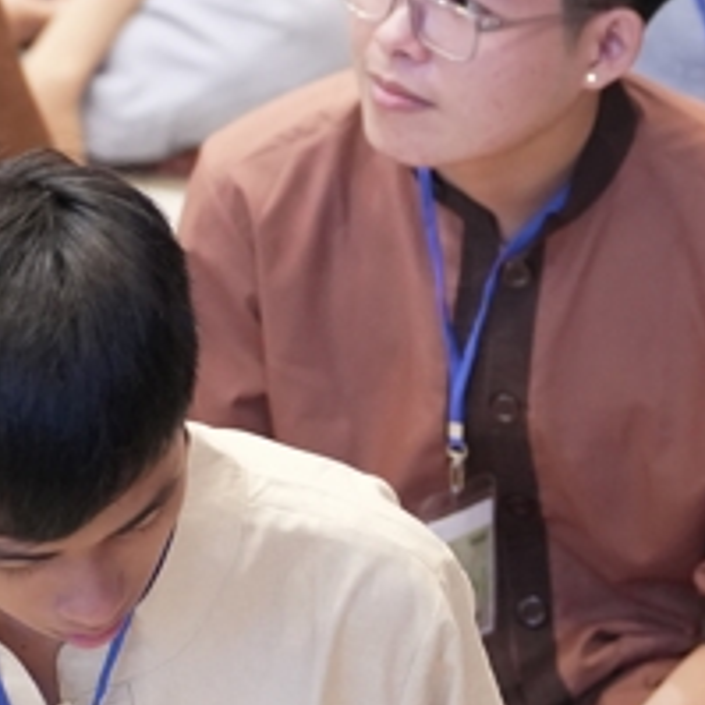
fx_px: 6337
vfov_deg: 6.3
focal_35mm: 275
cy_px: -64
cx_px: 831
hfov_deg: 6.3
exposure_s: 1/125
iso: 4000
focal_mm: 66
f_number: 2.8
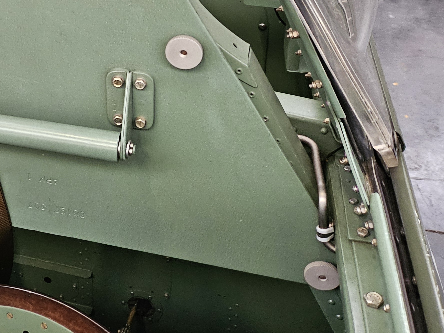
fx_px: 693
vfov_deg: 25.5
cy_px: -9
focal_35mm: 54
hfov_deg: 32.6
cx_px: -3
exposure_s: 1/100
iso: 800
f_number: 1.8
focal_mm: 5
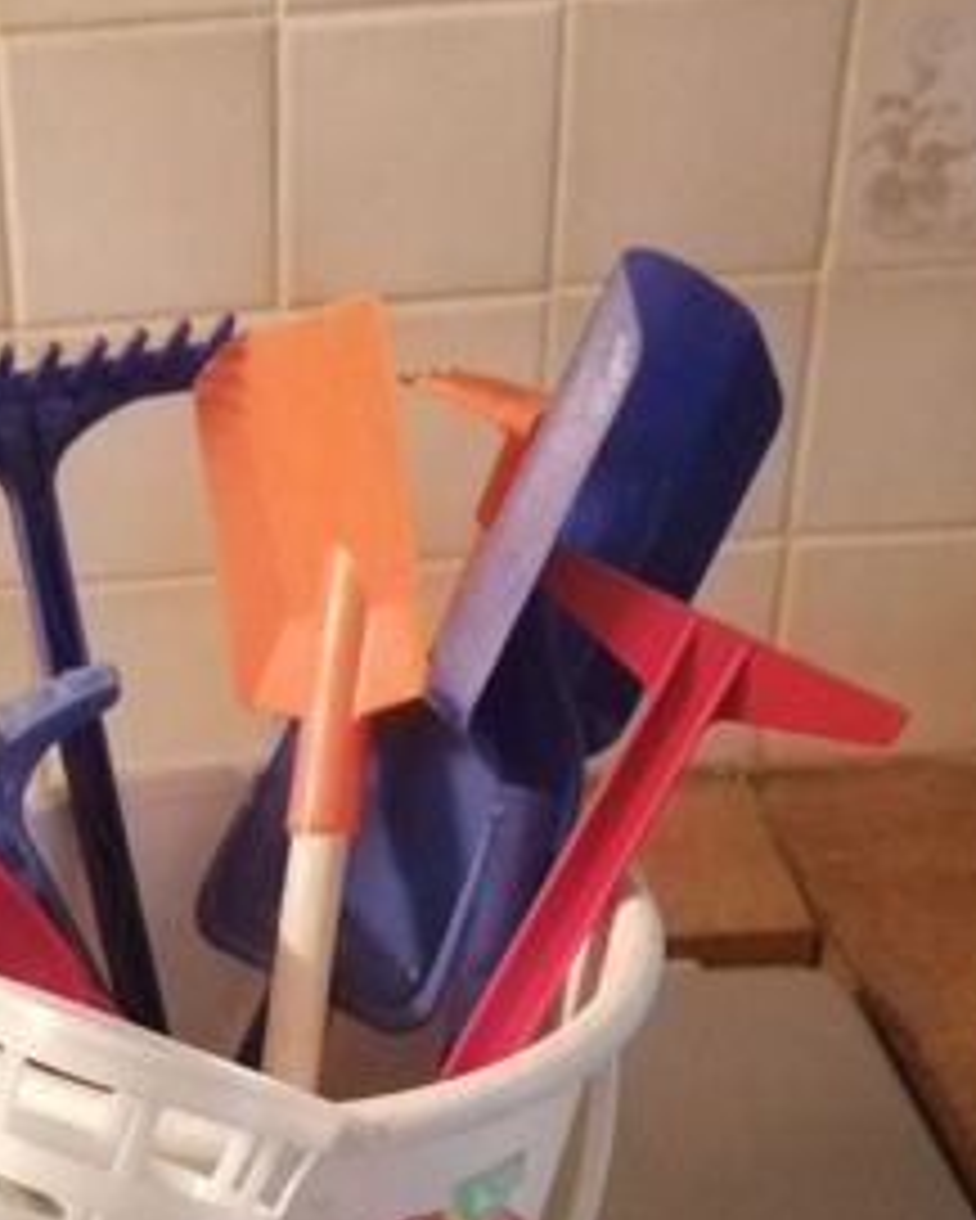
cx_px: 36
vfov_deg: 30.1
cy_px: 1098
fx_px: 2165
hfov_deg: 24.4
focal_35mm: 60
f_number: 2.2
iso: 1000
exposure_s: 1/15
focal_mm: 3.81
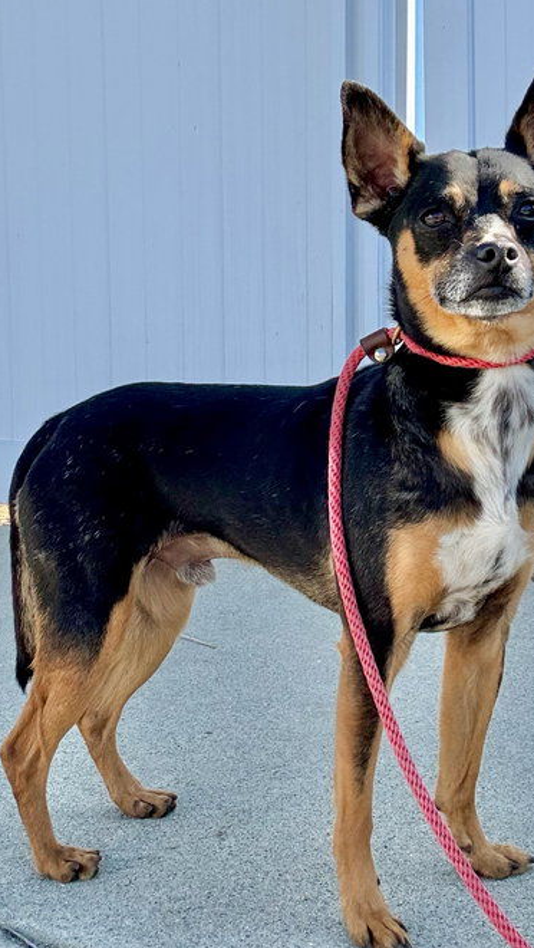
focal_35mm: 33
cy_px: 476
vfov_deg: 59.5
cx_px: 329
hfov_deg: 35.5
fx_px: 829
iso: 25
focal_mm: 2.69
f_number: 1.9
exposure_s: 1/772
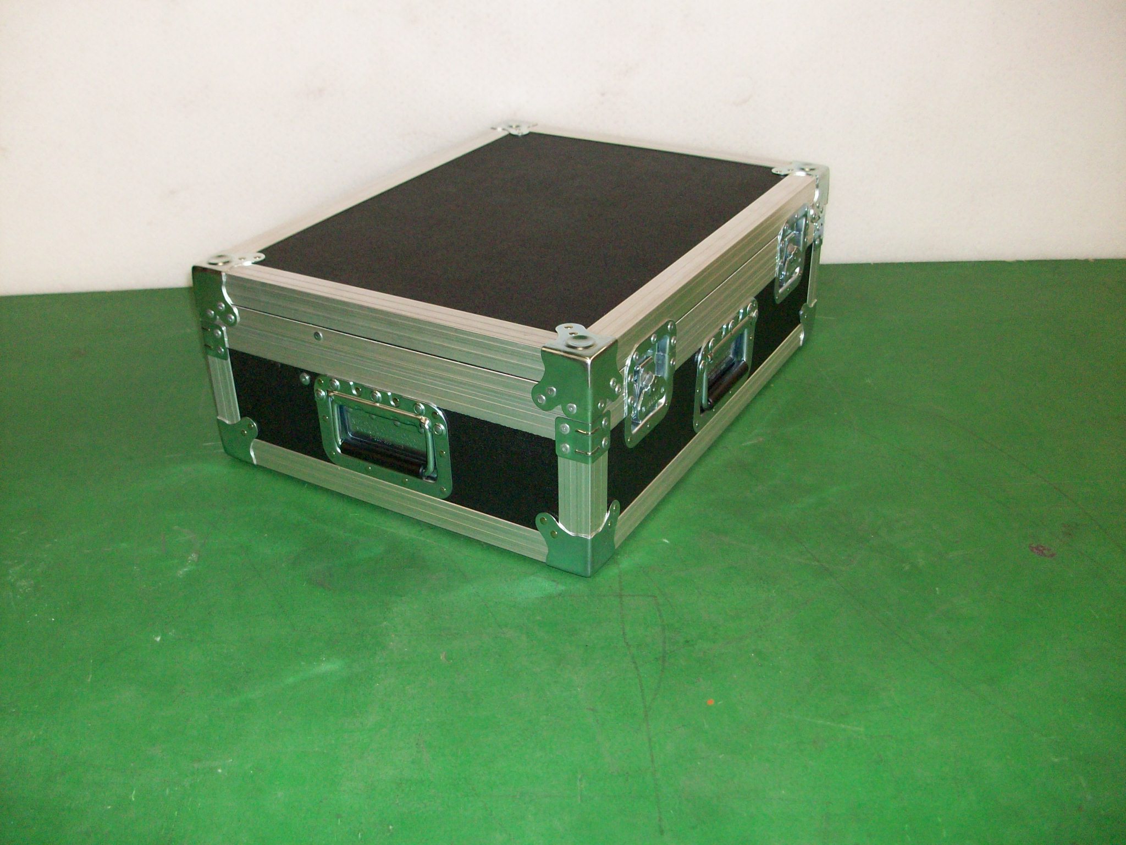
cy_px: 422
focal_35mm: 34
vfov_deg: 41.8
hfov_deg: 54.0
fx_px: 1106
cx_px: 563
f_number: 2.8
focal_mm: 5.7
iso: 160
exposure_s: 1/42.4
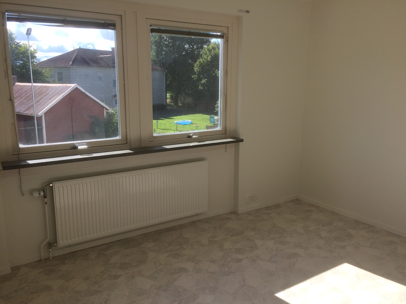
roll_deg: -0.5
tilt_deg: -12.1
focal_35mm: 29
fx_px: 340
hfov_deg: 61.7
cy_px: 152
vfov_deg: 48.2
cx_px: 203
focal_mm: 4.15
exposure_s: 1/672
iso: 32
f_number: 2.2
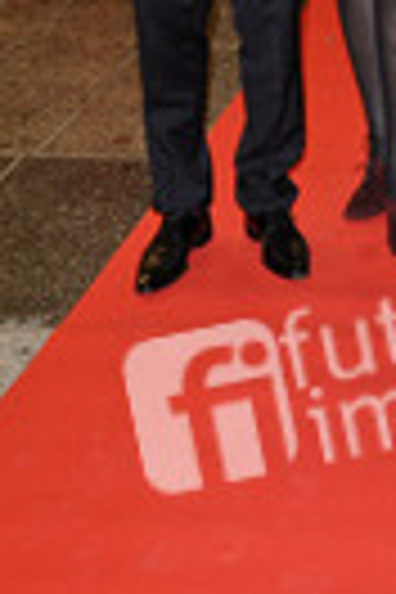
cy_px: -288
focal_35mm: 94
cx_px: 488
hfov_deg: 14.1
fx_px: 1551
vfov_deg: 19.1
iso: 1000
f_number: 5.6
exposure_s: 1/20
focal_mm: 31
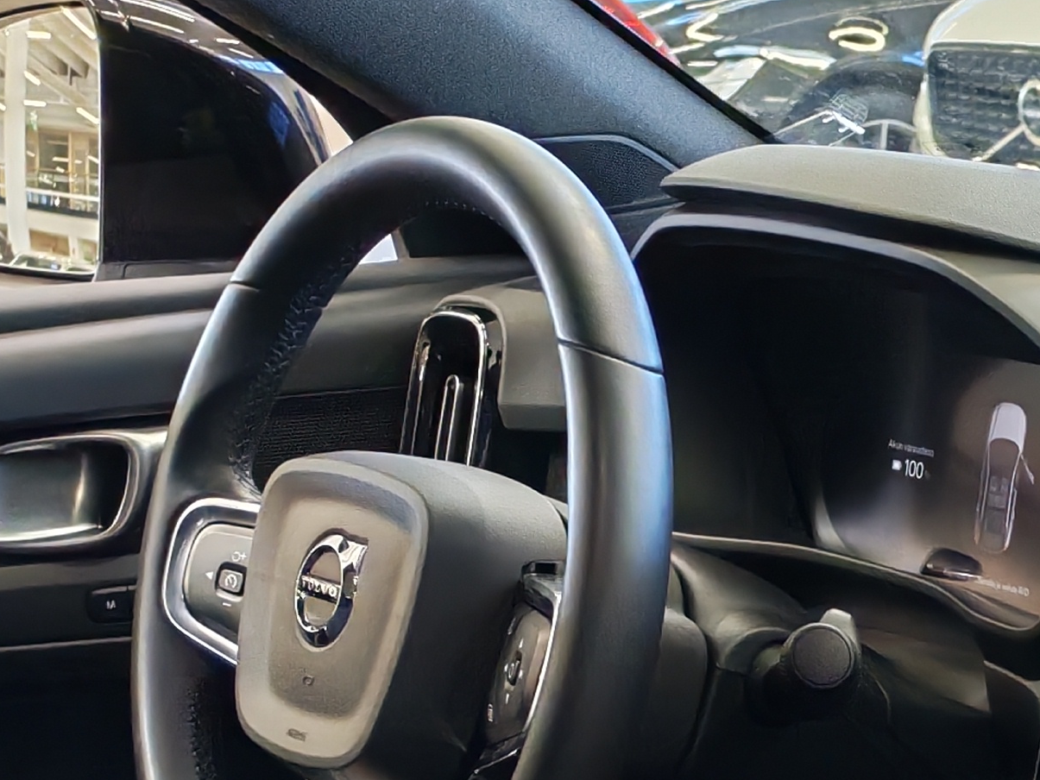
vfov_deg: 13.5
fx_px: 3065
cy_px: 1246
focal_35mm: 102
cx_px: 1434
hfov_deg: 17.8
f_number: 1.9
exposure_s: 1/100
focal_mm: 6.12
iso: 1250
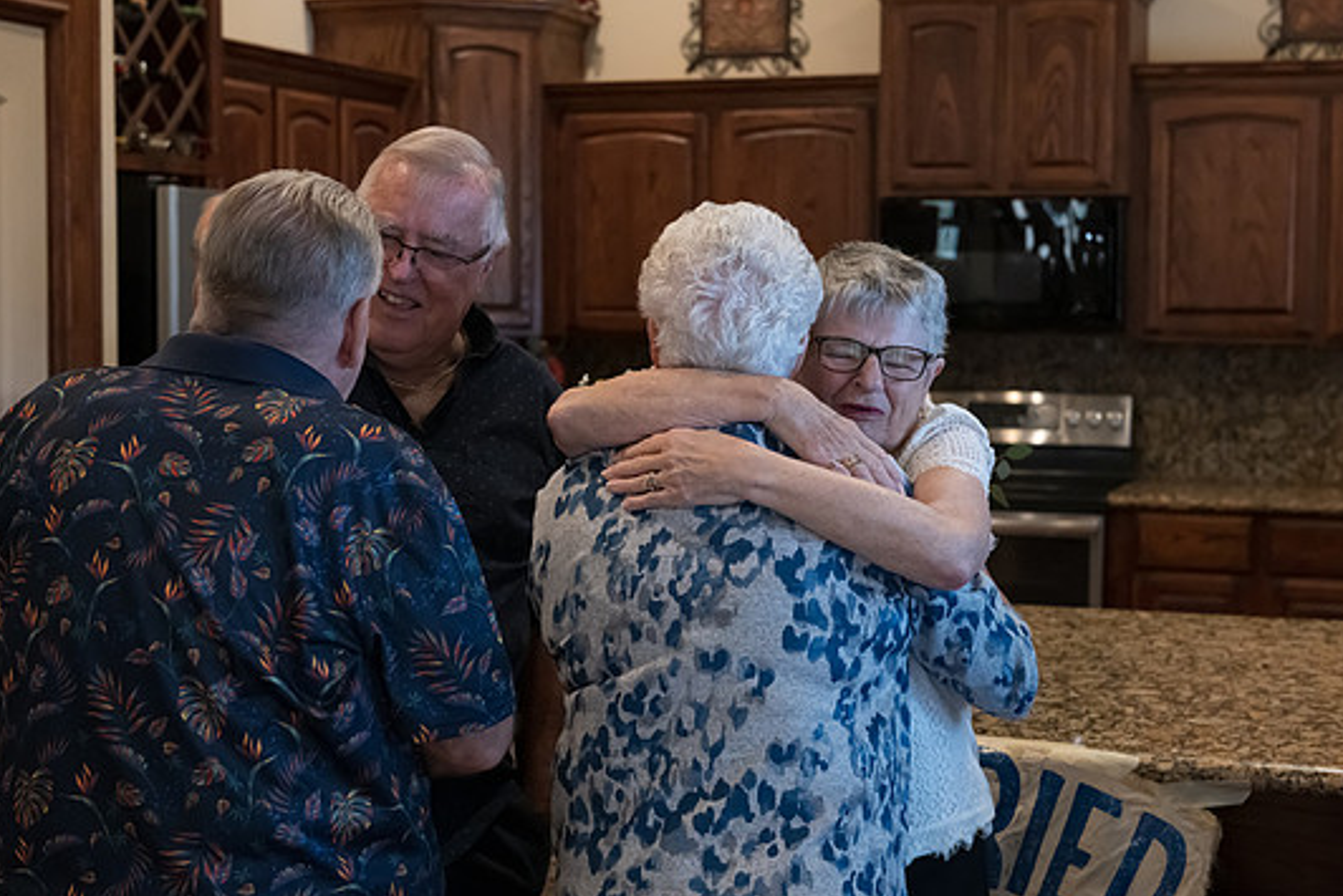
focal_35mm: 61
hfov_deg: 32.9
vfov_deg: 22.3
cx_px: 699
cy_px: 443
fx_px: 2276
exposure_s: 1/200
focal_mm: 56
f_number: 4.5
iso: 10000
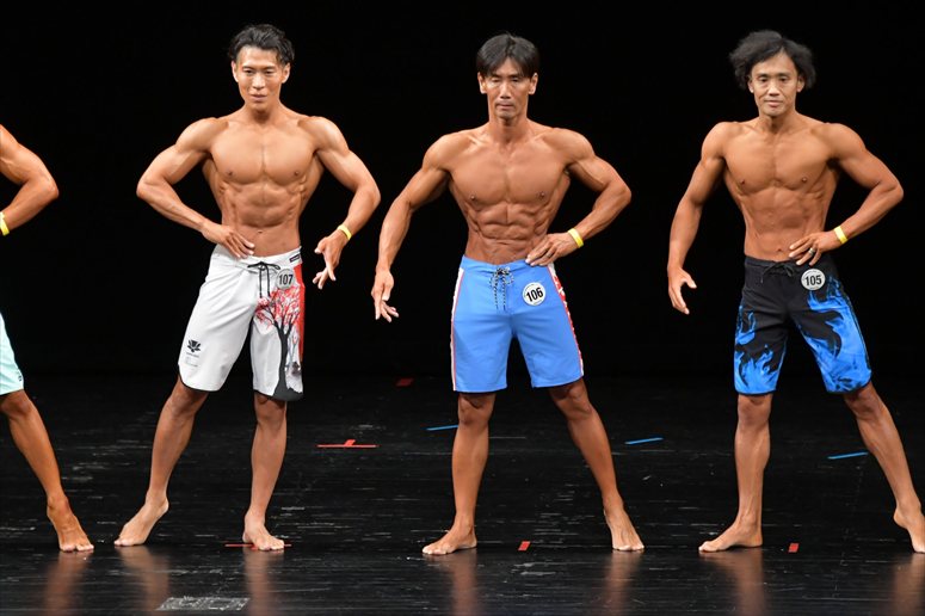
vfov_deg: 5.1
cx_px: 462
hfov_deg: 7.6
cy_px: 308
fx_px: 6934
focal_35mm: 270
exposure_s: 1/400
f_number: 5.6
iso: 3200
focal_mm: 180
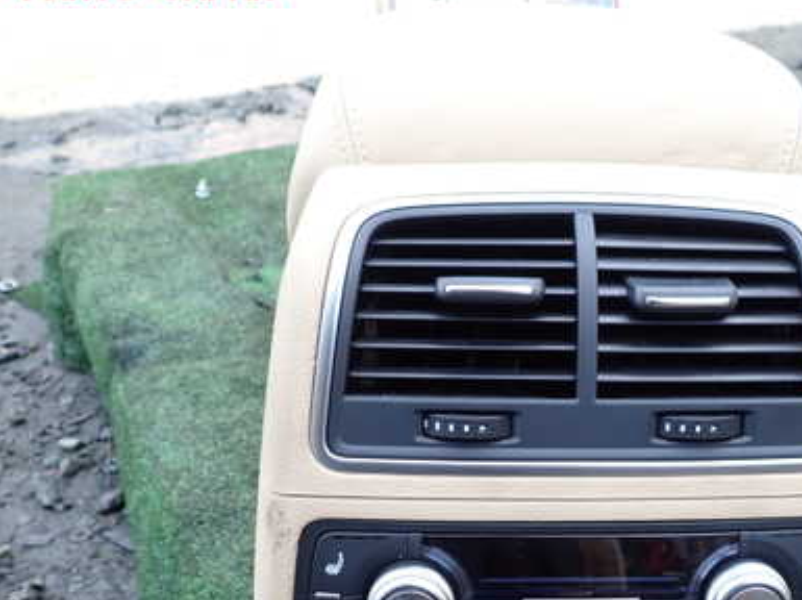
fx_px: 903
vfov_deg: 36.2
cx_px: 521
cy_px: 427
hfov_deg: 47.3
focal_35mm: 39
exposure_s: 1/160
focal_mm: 4.5
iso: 100
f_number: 2.8
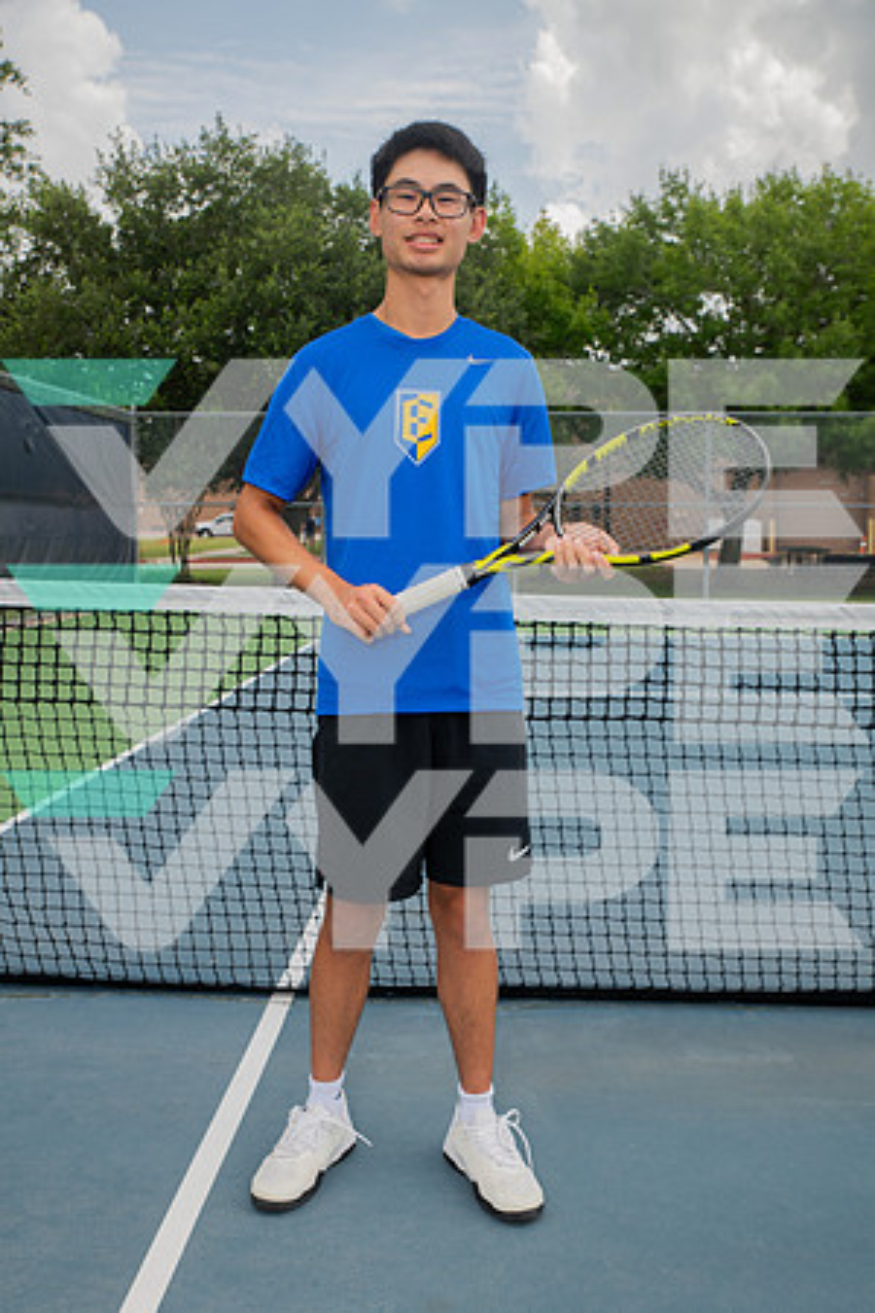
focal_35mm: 38
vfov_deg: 50.7
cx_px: 438
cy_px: 656
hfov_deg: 35.1
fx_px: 1385
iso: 100
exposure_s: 1/320
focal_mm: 38
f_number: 6.3
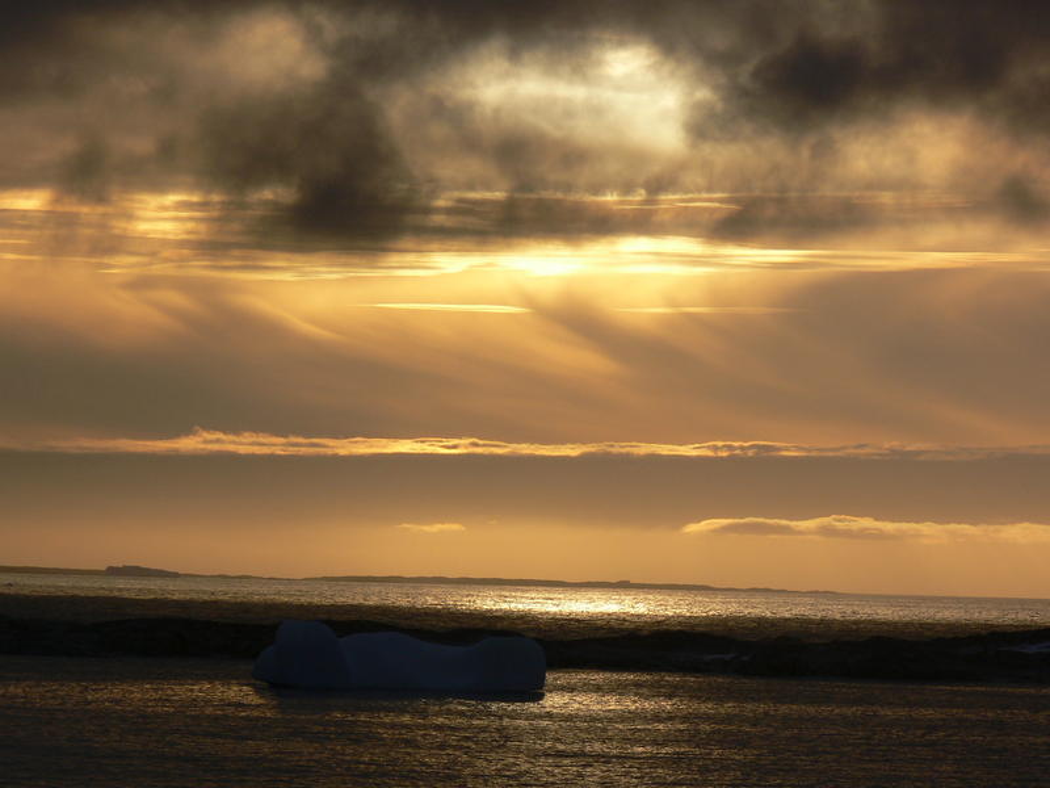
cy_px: 394
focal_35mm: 248
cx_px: 525
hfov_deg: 8.0
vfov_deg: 6.0
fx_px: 7523
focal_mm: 41.3
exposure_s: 1/400
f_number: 7.1
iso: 80
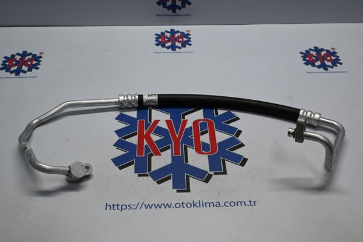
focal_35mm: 47
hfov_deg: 41.7
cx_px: 182
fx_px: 476
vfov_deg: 28.5
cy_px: 121
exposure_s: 1/50
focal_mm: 31.5
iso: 220
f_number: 5
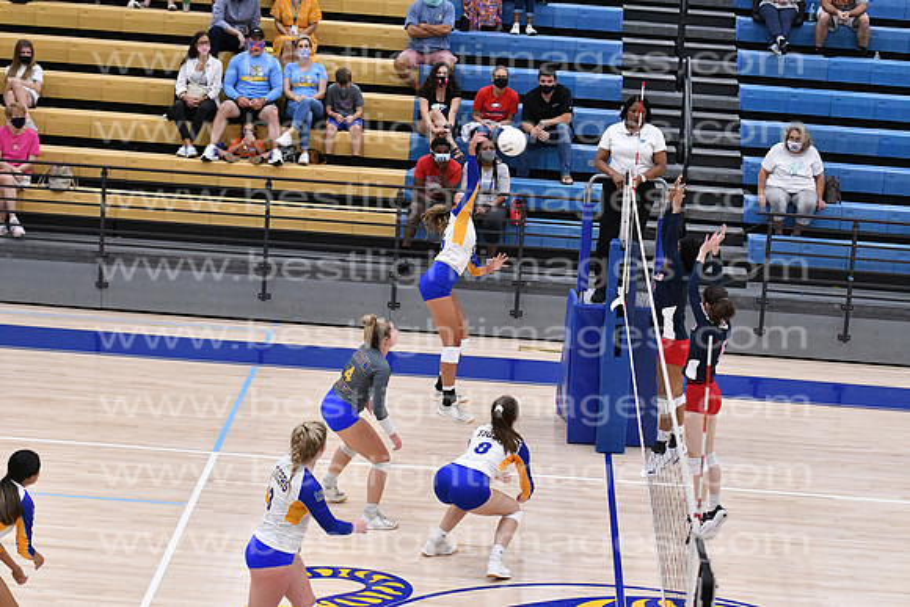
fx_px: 2655
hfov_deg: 19.5
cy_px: 304
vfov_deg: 13.0
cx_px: 455
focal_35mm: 105
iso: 6400
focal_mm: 70
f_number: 3.2
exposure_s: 1/1000
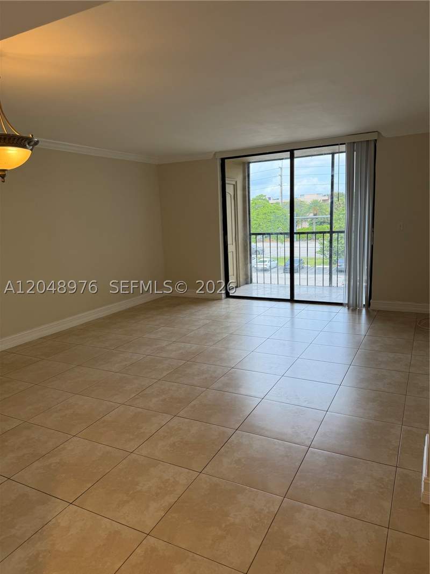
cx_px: 215
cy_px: 287
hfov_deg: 56.8
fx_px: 397
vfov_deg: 71.6
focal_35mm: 24
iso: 80
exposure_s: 1/174
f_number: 1.78
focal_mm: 6.76
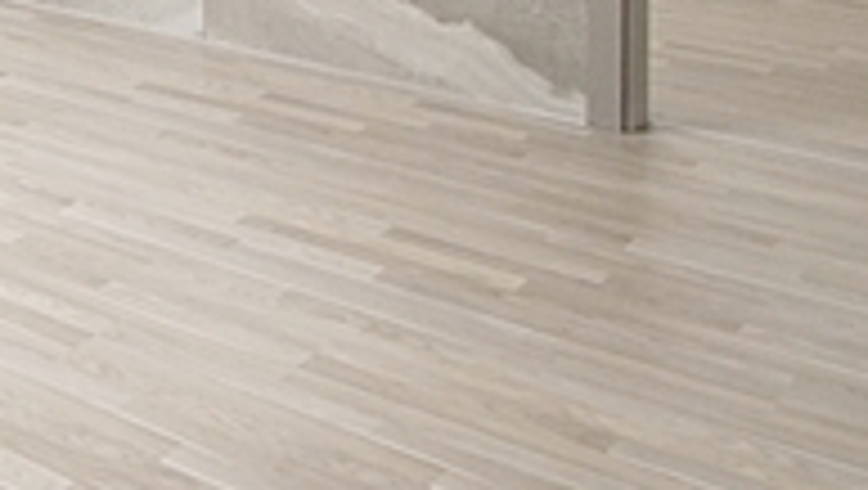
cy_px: -409
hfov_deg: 25.1
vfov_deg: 15.7
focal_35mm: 65
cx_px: -414
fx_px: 1497
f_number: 9
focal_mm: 10
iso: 800
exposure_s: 1/20
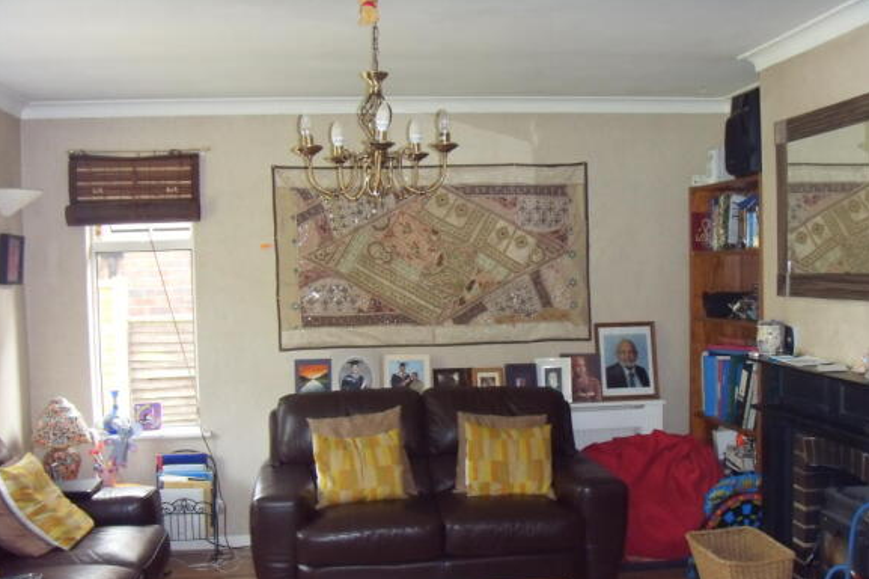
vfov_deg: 32.6
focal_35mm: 41
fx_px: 989
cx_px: 434
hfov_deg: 47.4
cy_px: 323
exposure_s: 1/45
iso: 320
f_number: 3.5
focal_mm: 6.6
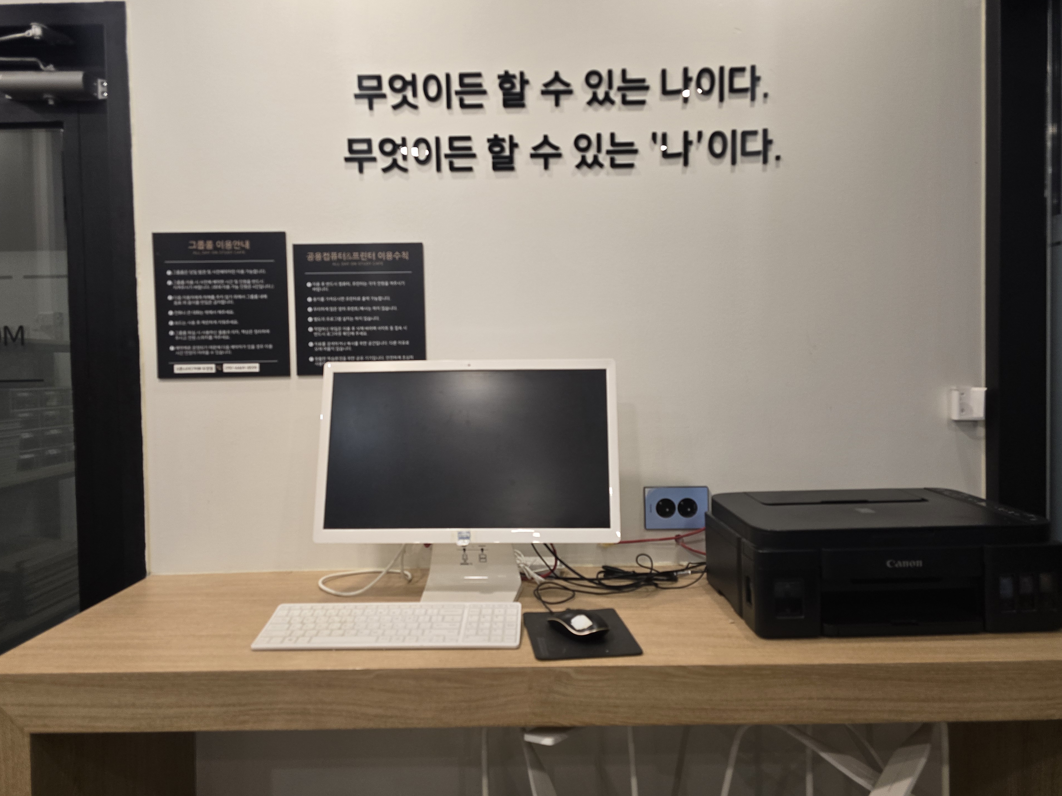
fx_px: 736
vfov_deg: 56.8
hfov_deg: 71.6
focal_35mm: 24
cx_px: 538
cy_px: 395
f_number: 1.7
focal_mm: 6.3
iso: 250
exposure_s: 1/120
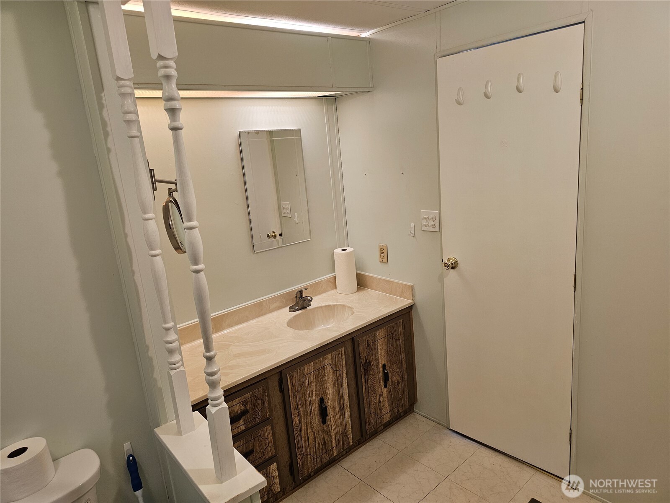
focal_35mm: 23
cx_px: 335
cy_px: 252
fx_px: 445
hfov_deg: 73.9
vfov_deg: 58.9
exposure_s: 1/120
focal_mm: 6.3
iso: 160
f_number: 1.7
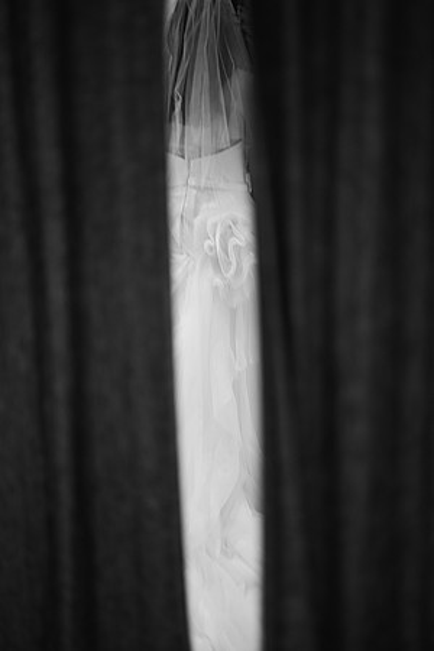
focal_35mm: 50
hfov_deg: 27.0
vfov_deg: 39.6
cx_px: 217
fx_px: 904
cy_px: 326
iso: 64
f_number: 1.8
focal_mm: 50
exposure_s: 1/20
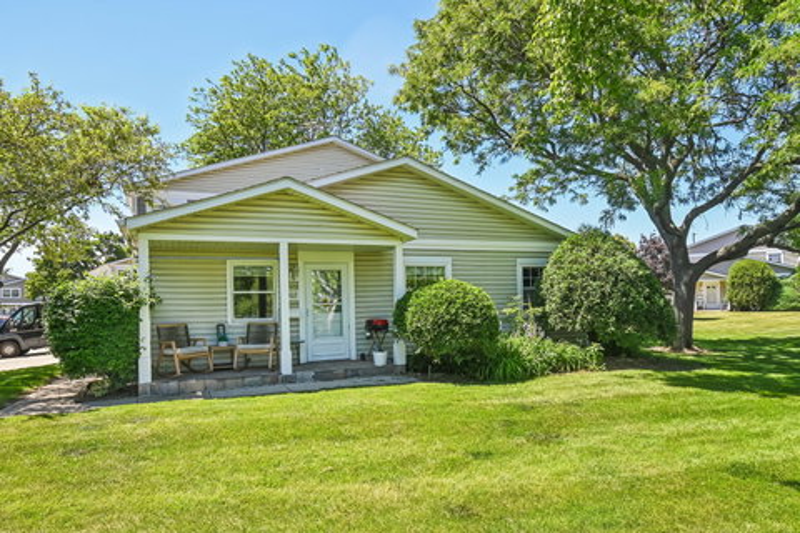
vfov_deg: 59.5
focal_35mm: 21
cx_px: 400
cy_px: 266
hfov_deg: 81.2
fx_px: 467
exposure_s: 1/125
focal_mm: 14
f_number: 8
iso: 100
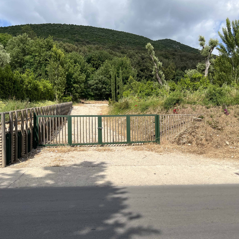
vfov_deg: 52.5
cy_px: 120
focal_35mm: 31
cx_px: 132
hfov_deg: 52.4
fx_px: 242
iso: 50
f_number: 1.6
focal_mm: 5.1
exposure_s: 1/3876
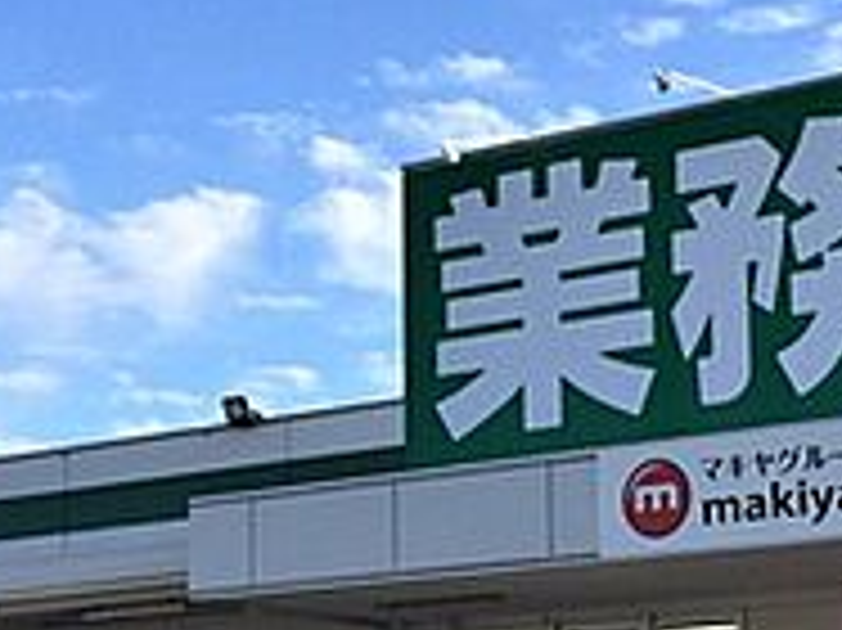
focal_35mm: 93
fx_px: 2261
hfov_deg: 21.0
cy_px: 428
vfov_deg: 15.8
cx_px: 567
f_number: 2.2
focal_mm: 4.15
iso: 32
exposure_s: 1/1319
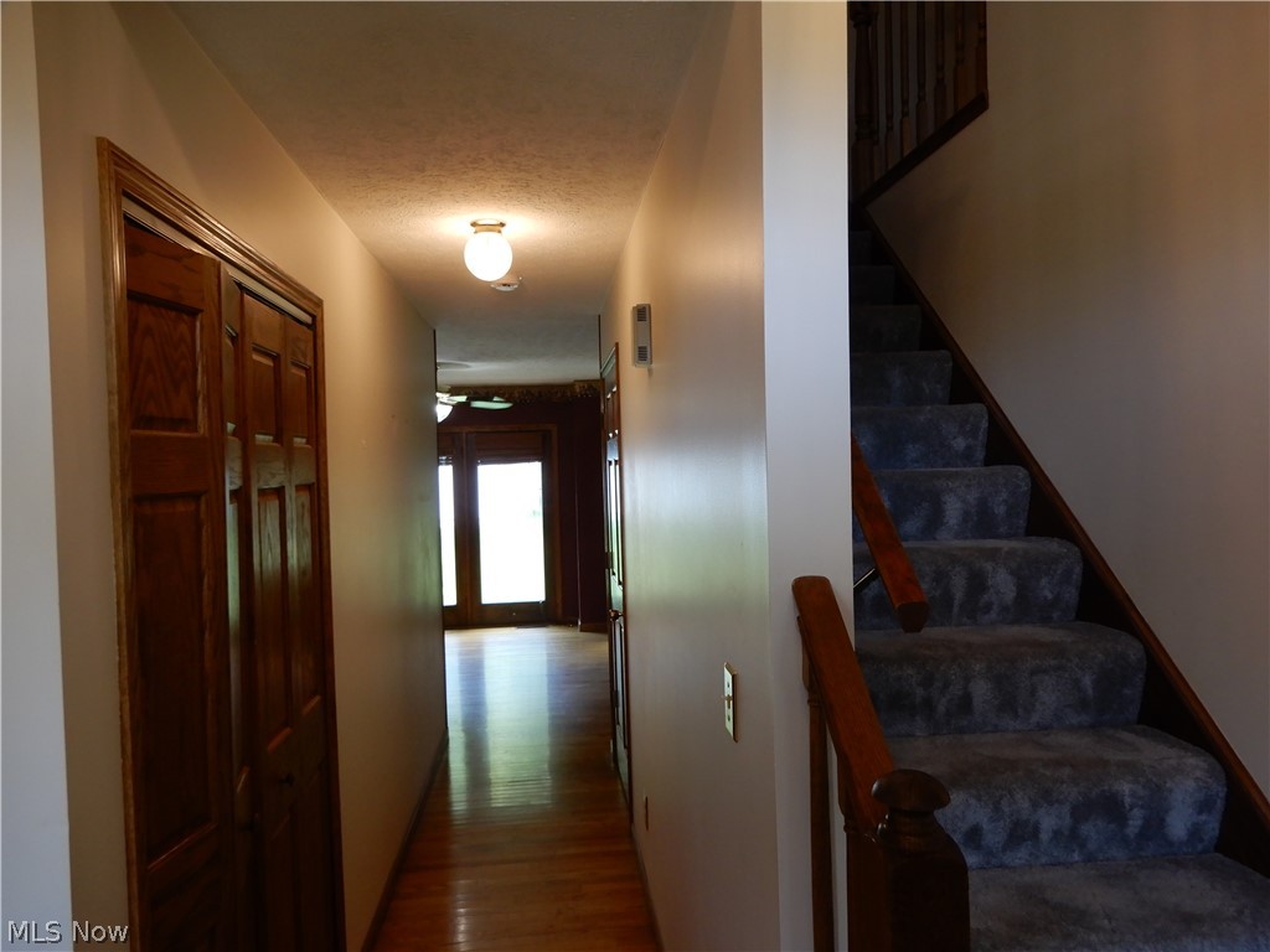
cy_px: 476
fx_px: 881
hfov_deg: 71.6
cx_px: 635
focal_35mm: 24
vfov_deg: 56.8
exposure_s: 1/30
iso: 180
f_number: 3.4
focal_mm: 4.3
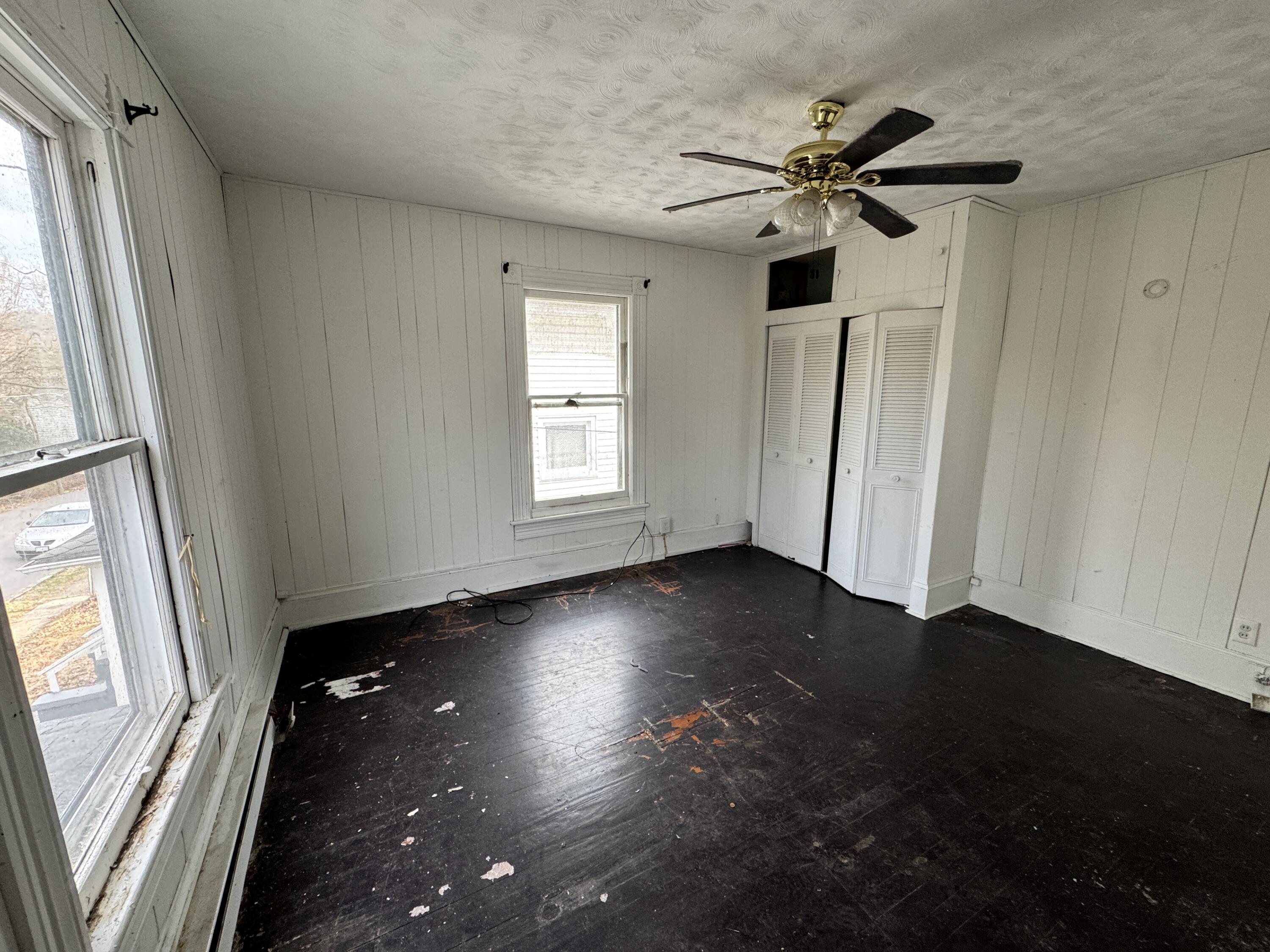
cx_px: 635
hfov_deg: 102.1
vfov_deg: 85.7
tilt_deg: -9.7
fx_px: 514
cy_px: 476
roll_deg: +1.5
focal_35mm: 14
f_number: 2.2
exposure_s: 1/99
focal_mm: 2.22
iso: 160
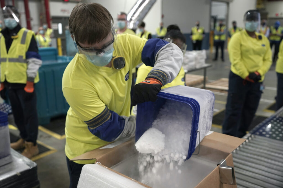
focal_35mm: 35
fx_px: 275
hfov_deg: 54.4
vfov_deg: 37.8
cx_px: 142
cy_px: 94
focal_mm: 35
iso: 1600
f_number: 2.8
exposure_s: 1/160
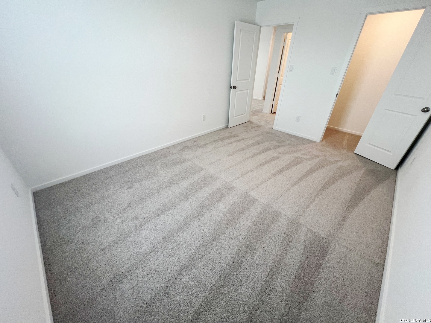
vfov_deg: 89.9
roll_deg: -1.8
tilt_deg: -30.5
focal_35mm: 13
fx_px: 162
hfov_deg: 106.2
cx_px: 216
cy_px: 162
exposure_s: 1/120
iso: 125
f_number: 1.8
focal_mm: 1.57
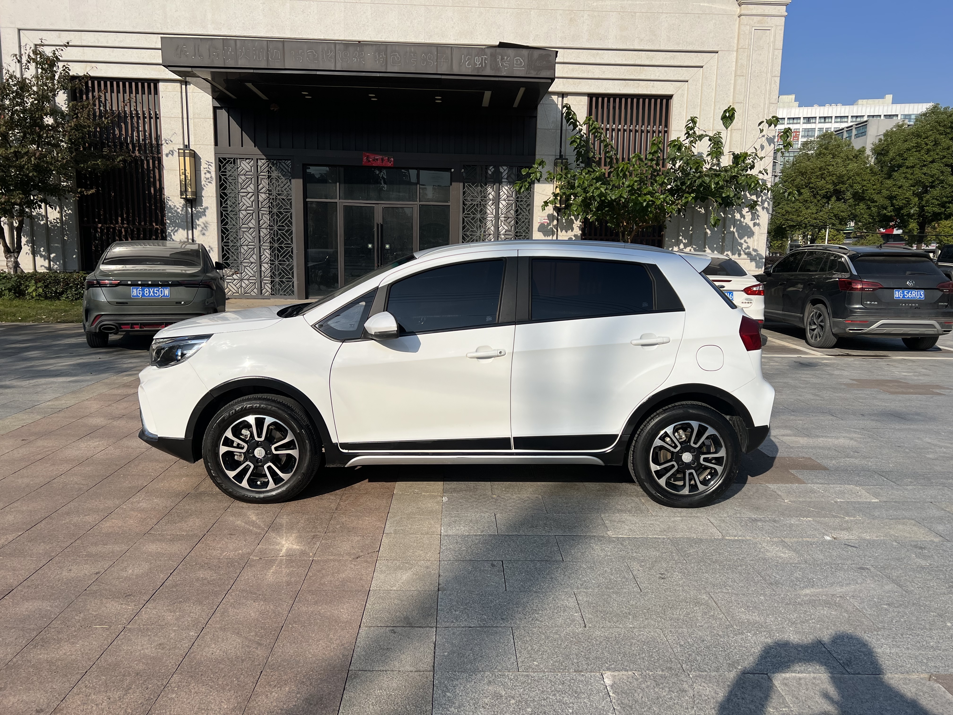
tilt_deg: -8.5
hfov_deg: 67.3
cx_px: 476
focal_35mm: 26
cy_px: 358
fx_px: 716
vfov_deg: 53.1
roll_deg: -0.9
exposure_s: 1/10309
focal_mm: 5.7
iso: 50
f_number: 1.5
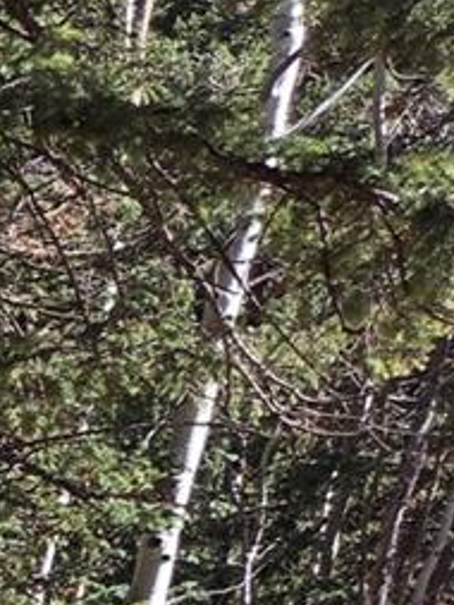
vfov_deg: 13.7
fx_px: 2289
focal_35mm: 131
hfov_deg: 8.3
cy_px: 1035
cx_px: -1154
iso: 80
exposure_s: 1/1533
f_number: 1.8
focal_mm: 5.4
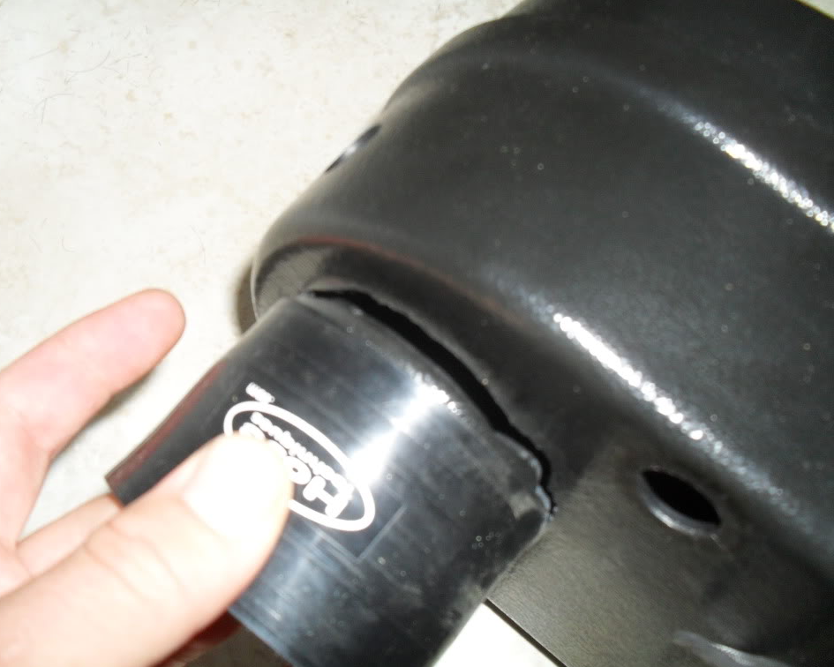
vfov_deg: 40.1
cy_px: 331
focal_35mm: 37
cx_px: 396
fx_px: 913
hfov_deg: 49.1
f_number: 3.2
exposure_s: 1/45
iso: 200
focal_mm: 6.3
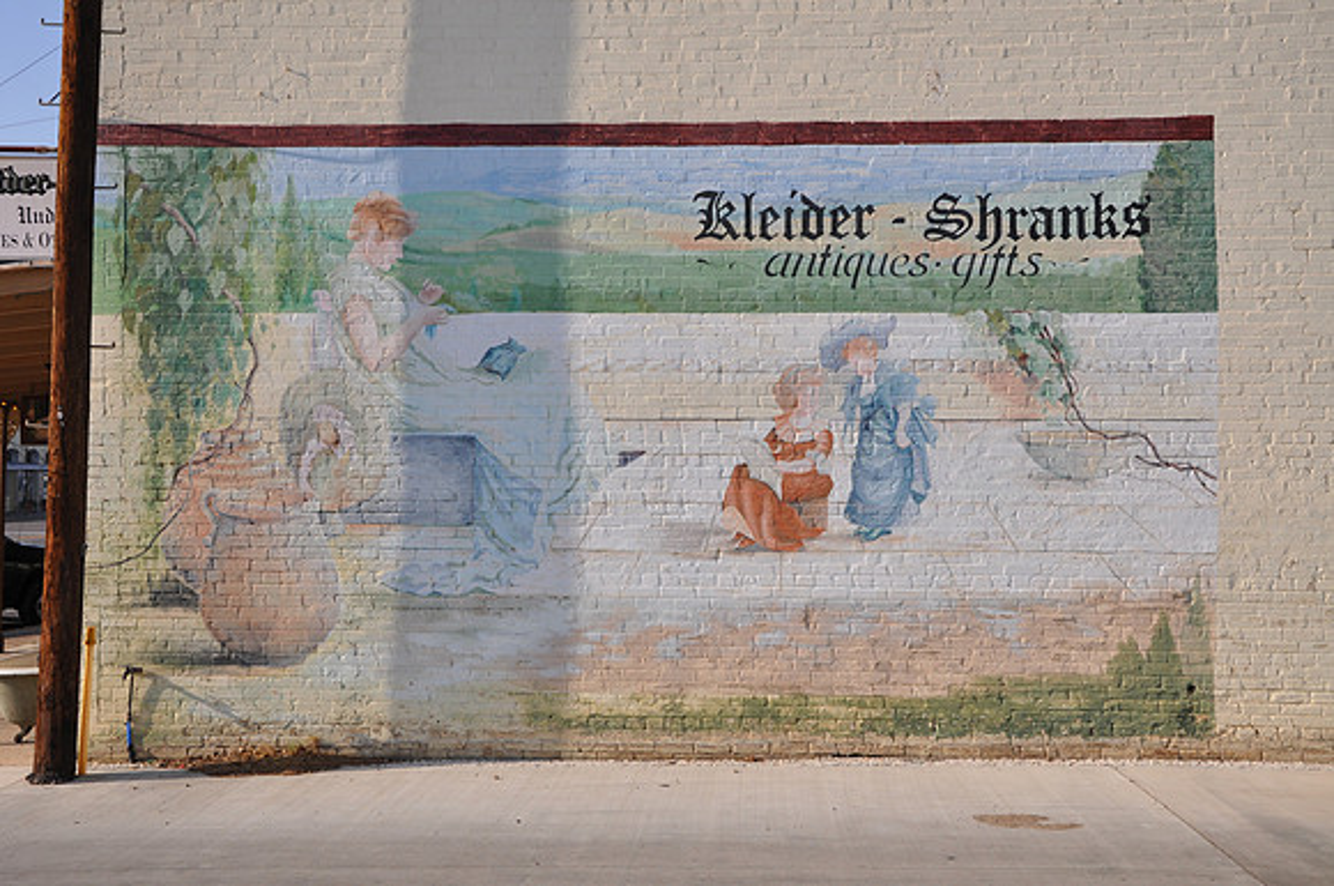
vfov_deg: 34.1
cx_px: 667
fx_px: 1443
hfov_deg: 49.6
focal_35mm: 39
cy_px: 443
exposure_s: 1/320
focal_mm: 26
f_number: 9
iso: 200
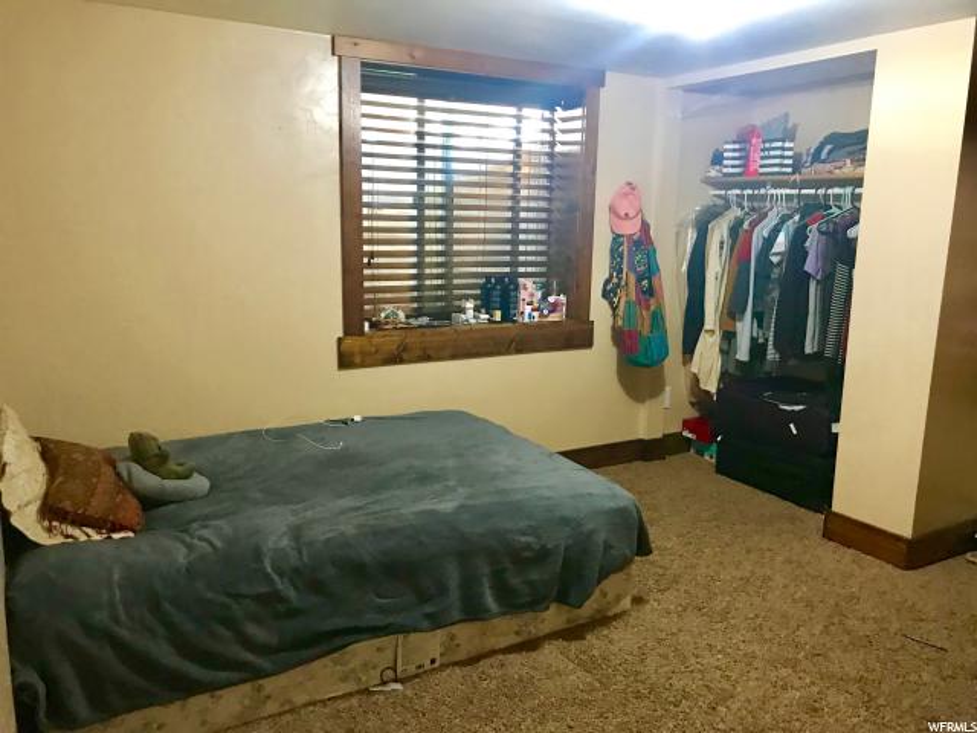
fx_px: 790
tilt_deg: -10.8
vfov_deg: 49.7
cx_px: 488
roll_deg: -1.7
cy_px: 366
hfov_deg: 63.4
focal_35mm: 28
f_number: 1.8
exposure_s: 1/9
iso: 100
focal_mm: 3.99
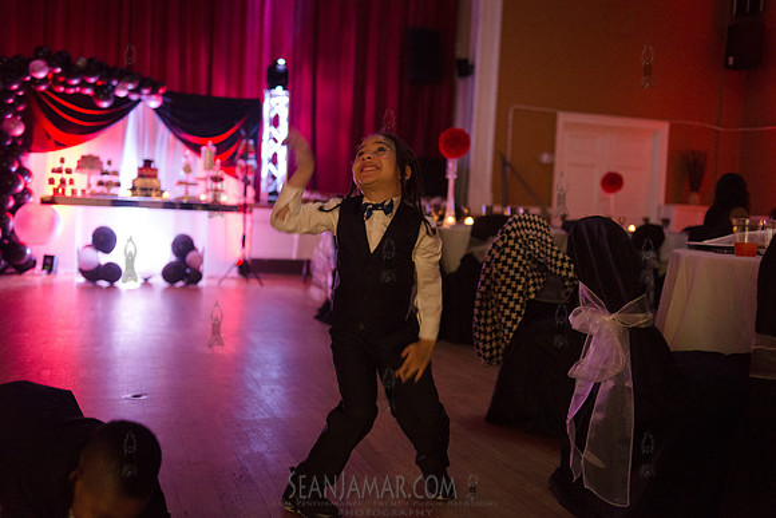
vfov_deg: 37.9
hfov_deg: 54.4
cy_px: 259
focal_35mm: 35
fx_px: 755
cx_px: 388
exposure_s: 1/100
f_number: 2.8
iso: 4000
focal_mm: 35
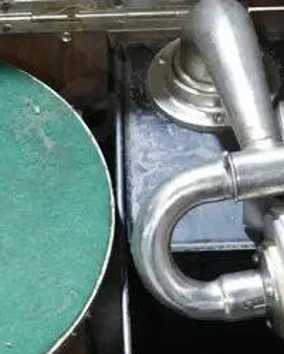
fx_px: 1177
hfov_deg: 13.7
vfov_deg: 17.2
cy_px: 159
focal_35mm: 112
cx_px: 50
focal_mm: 14
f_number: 3.5
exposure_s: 1/60
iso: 800
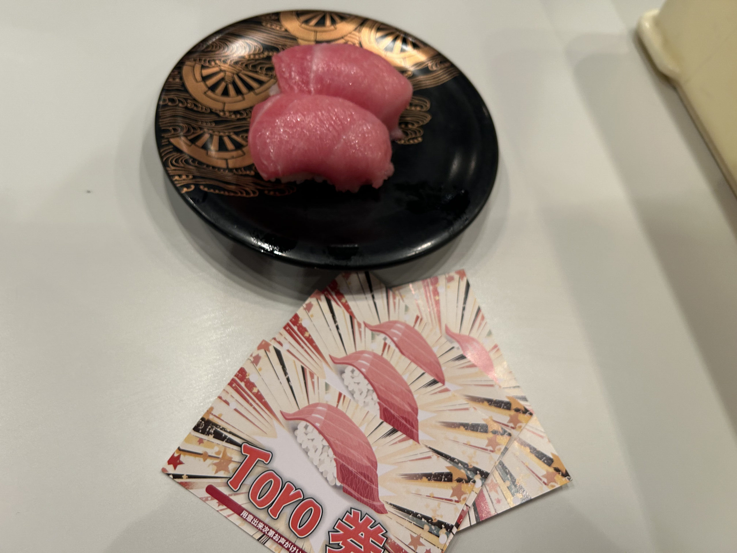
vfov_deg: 53.1
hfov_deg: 67.3
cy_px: 276
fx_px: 554
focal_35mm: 26
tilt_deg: -58.5
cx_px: 368
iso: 80
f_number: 1.5
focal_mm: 5.7
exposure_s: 1/100
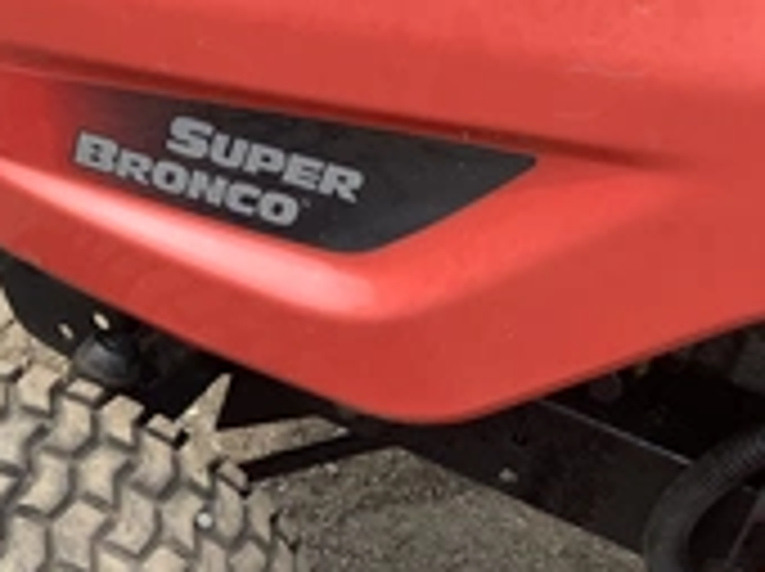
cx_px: 14
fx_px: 1611
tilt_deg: -51.6
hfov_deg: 25.5
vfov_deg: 19.3
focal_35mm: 73
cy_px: 622
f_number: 2.4
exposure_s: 1/479
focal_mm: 3.3
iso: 25
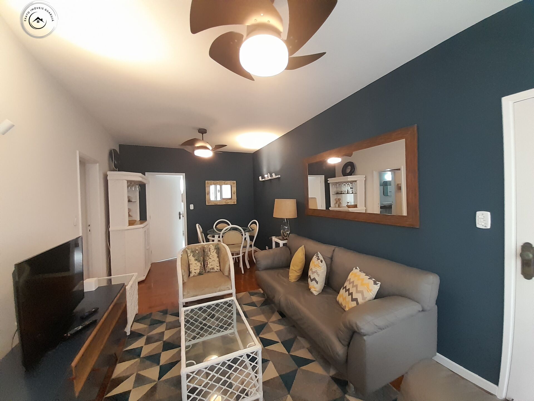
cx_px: 267
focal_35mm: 13
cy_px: 200
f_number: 2.2
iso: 200
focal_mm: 1.13
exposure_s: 1/33
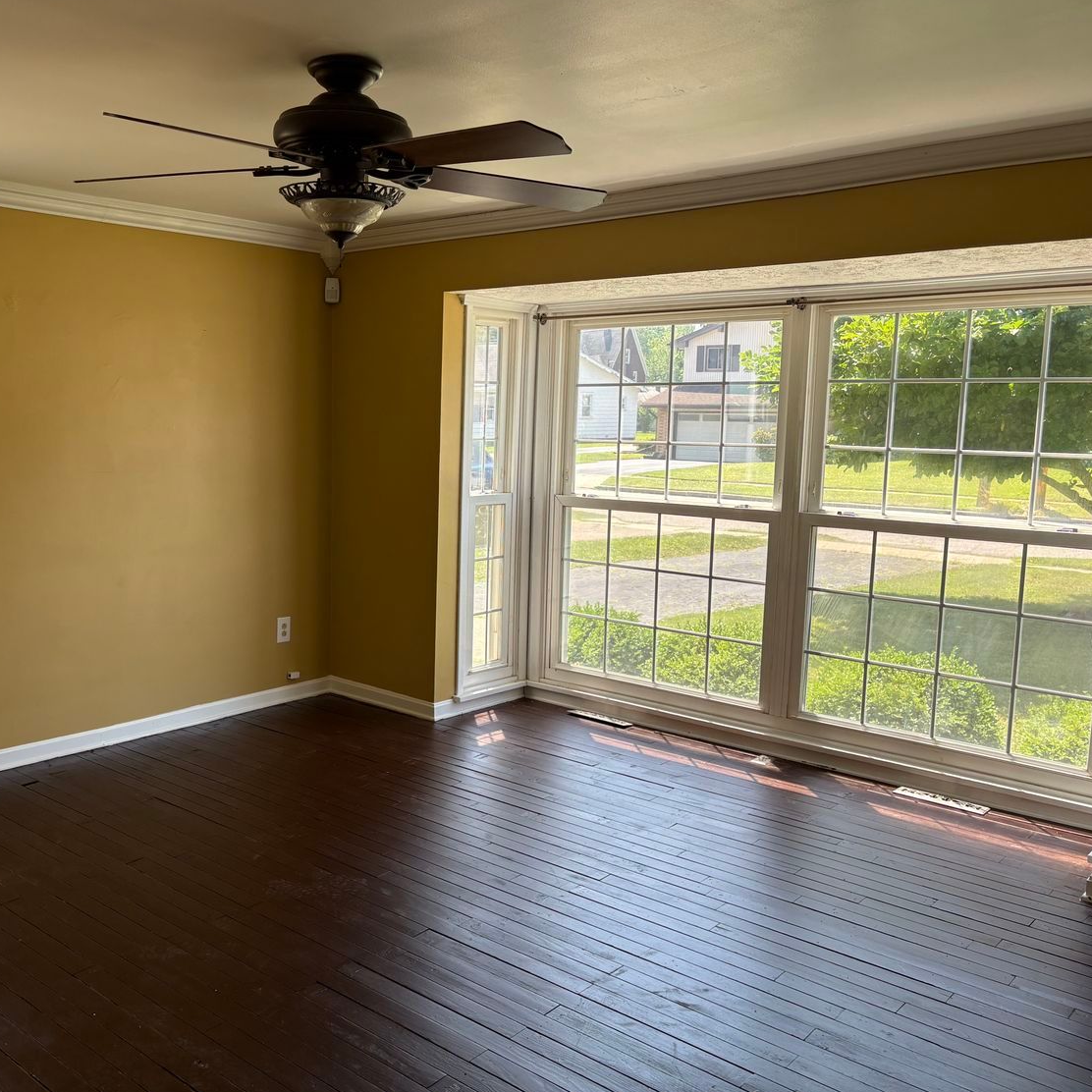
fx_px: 1106
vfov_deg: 52.5
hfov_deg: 51.8
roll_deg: -0.6
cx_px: 393
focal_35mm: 31
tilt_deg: -7.3
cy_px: 544
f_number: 1.6
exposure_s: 1/204
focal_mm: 5.96
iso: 40
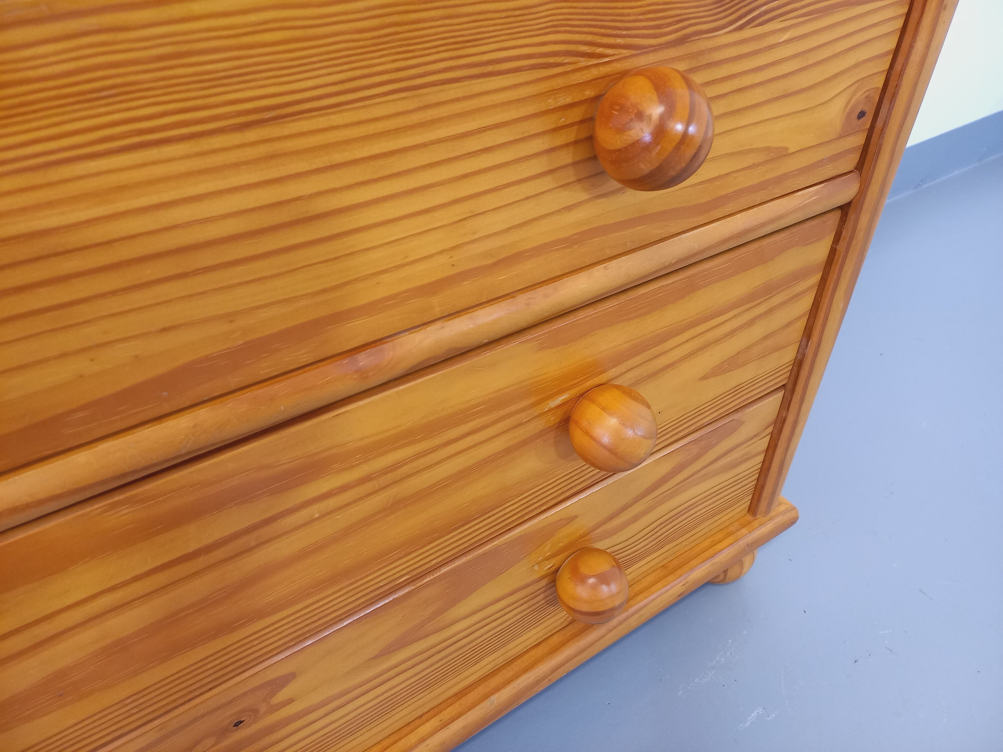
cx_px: 502
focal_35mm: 25
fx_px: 724
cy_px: 376
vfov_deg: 54.9
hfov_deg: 69.4
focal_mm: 4.65
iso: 250
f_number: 1.8
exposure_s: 1/49
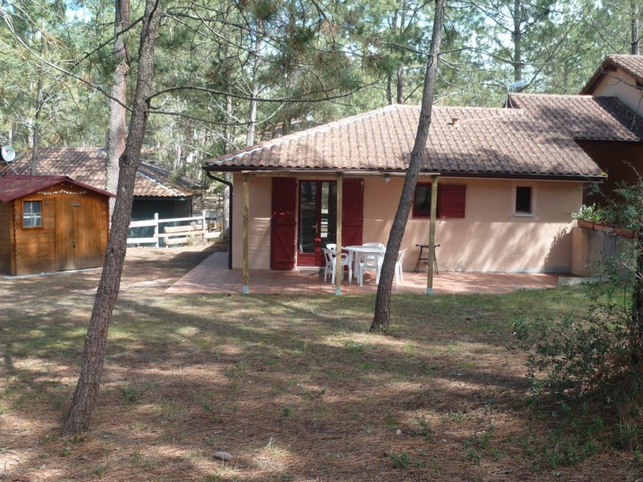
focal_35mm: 39
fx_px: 724
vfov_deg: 36.8
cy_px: 241
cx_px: 322
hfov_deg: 47.9
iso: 80
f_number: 3.2
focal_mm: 7
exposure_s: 1/160
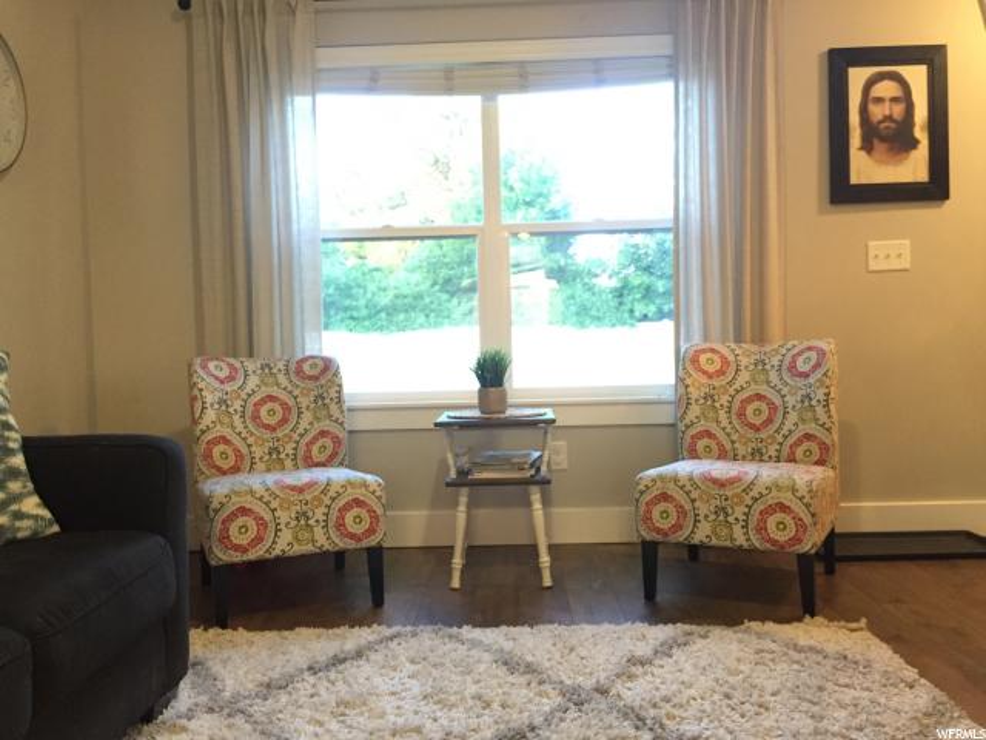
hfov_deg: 61.7
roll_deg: +0.1
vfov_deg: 48.2
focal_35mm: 29
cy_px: 370
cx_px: 493
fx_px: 826
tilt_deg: -2.0
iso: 250
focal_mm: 4.15
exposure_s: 1/30
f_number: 2.2
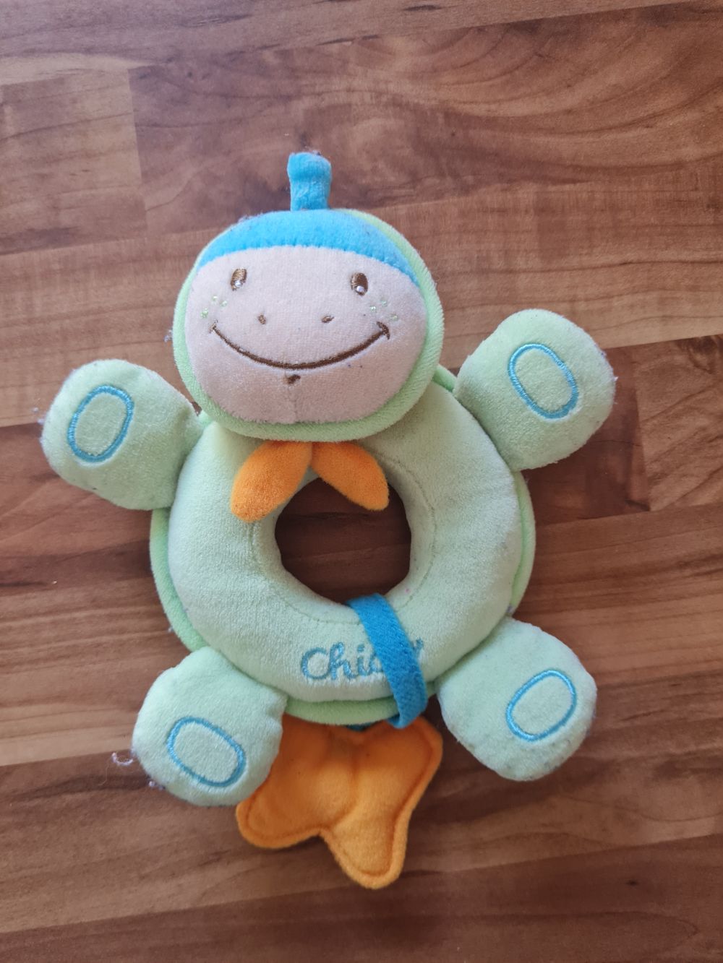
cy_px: 482
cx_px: 362
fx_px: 724
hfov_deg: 53.1
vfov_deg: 67.3
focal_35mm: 26
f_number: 1.8
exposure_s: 1/50
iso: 250
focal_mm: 5.4
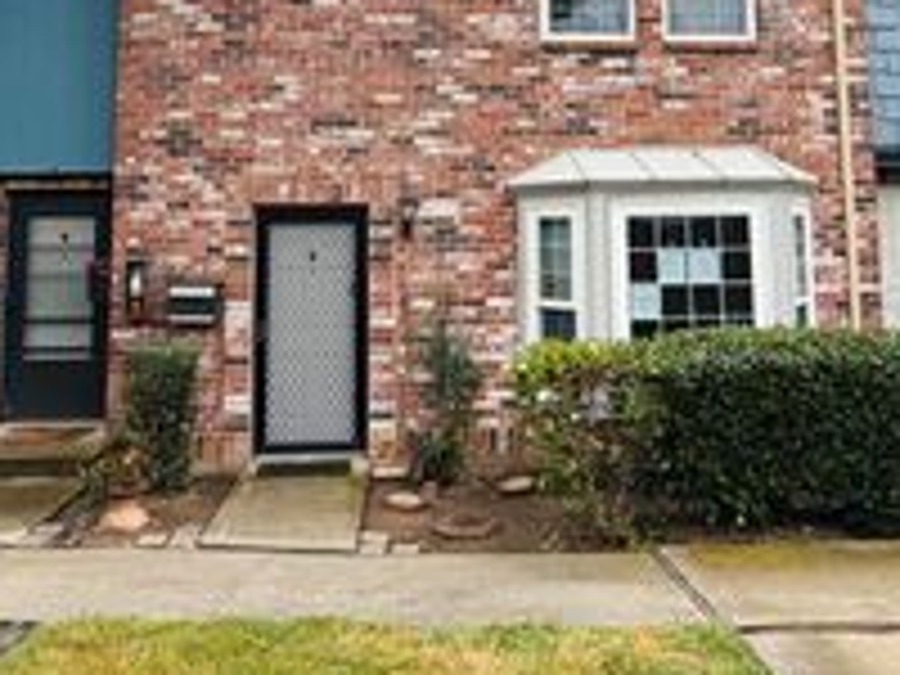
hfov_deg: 52.6
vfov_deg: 39.2
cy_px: 137
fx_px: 910
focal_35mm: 35
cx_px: 464
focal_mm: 2.22
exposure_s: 1/502
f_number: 2.2
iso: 50
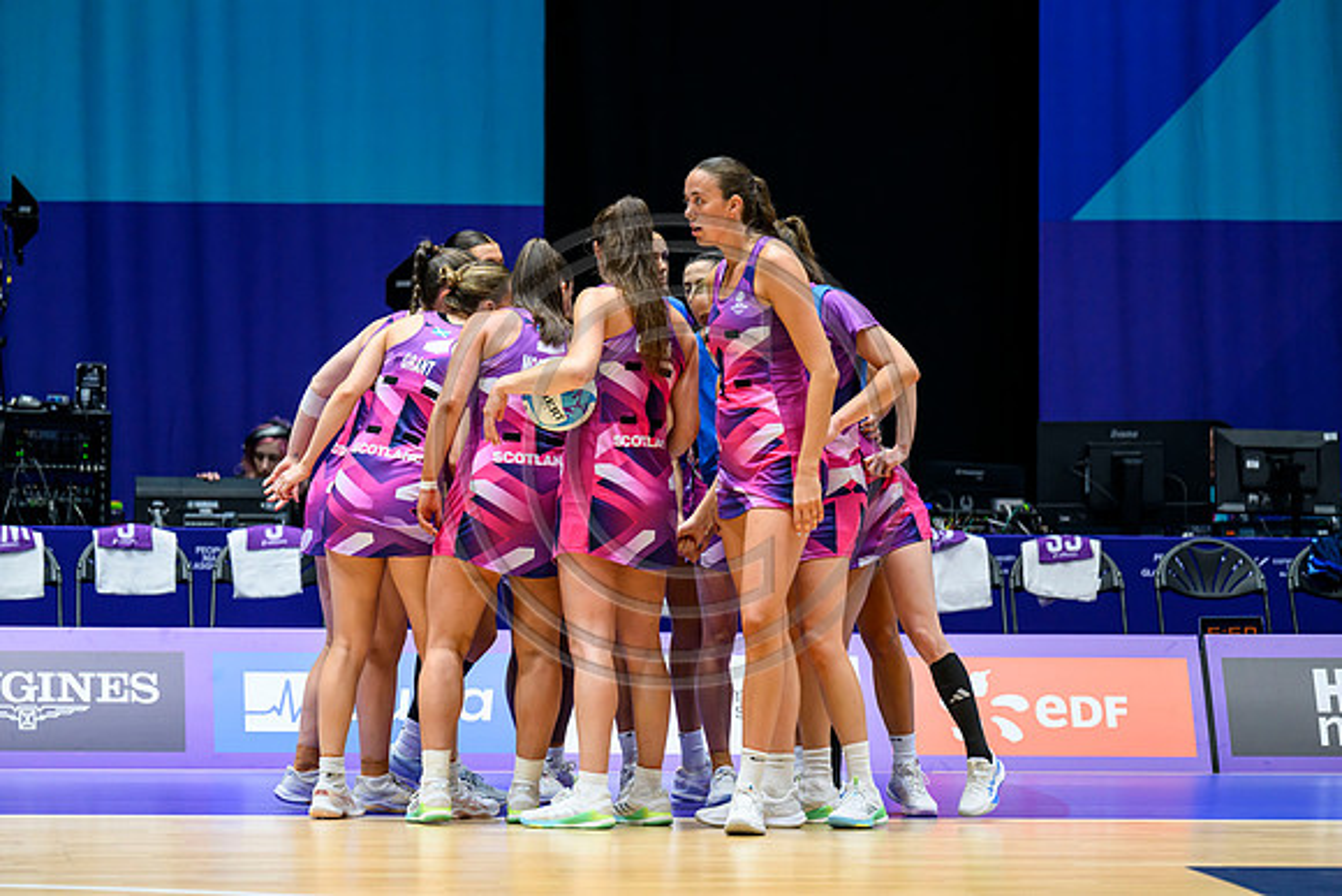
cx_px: 671
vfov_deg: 8.1
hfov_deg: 12.1
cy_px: 448
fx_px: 6338
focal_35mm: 170
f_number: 3.2
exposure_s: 1/1600
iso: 3200
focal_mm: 170
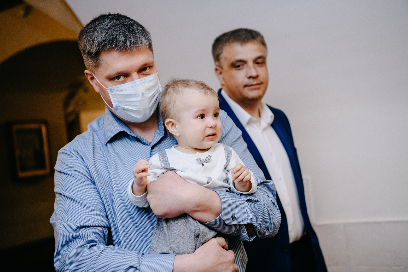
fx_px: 691
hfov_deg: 32.9
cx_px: 206
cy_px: 137
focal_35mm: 61
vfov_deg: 22.3
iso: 640
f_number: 3.5
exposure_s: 1/160
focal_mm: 60
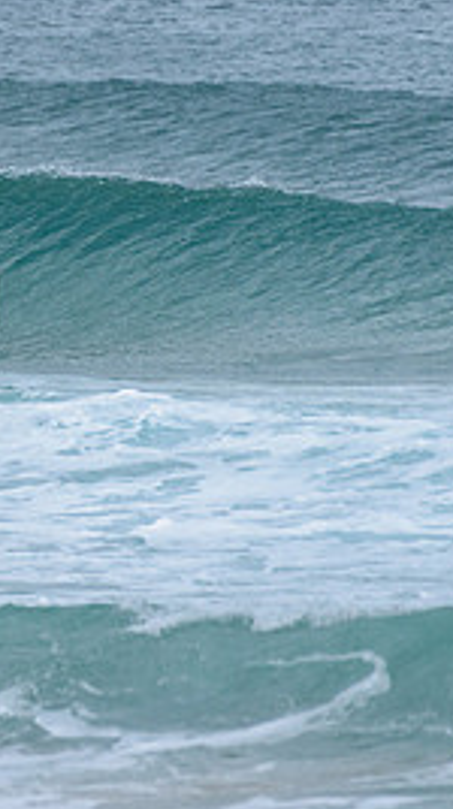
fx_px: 29859
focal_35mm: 1393
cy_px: 243
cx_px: -343
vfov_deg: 1.6
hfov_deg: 0.9
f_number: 5.6
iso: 250
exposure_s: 1/2000
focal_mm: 500
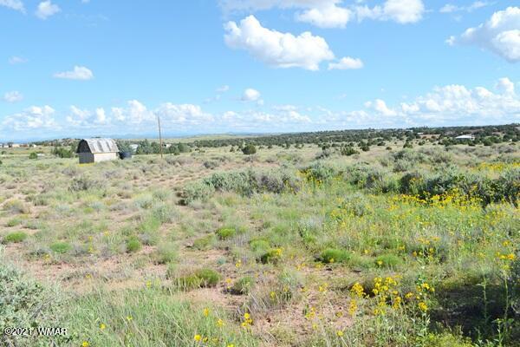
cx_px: 260
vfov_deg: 43.6
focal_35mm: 30
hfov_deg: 61.9
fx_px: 433
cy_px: 174
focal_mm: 20
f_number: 8
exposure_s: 1/250
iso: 100
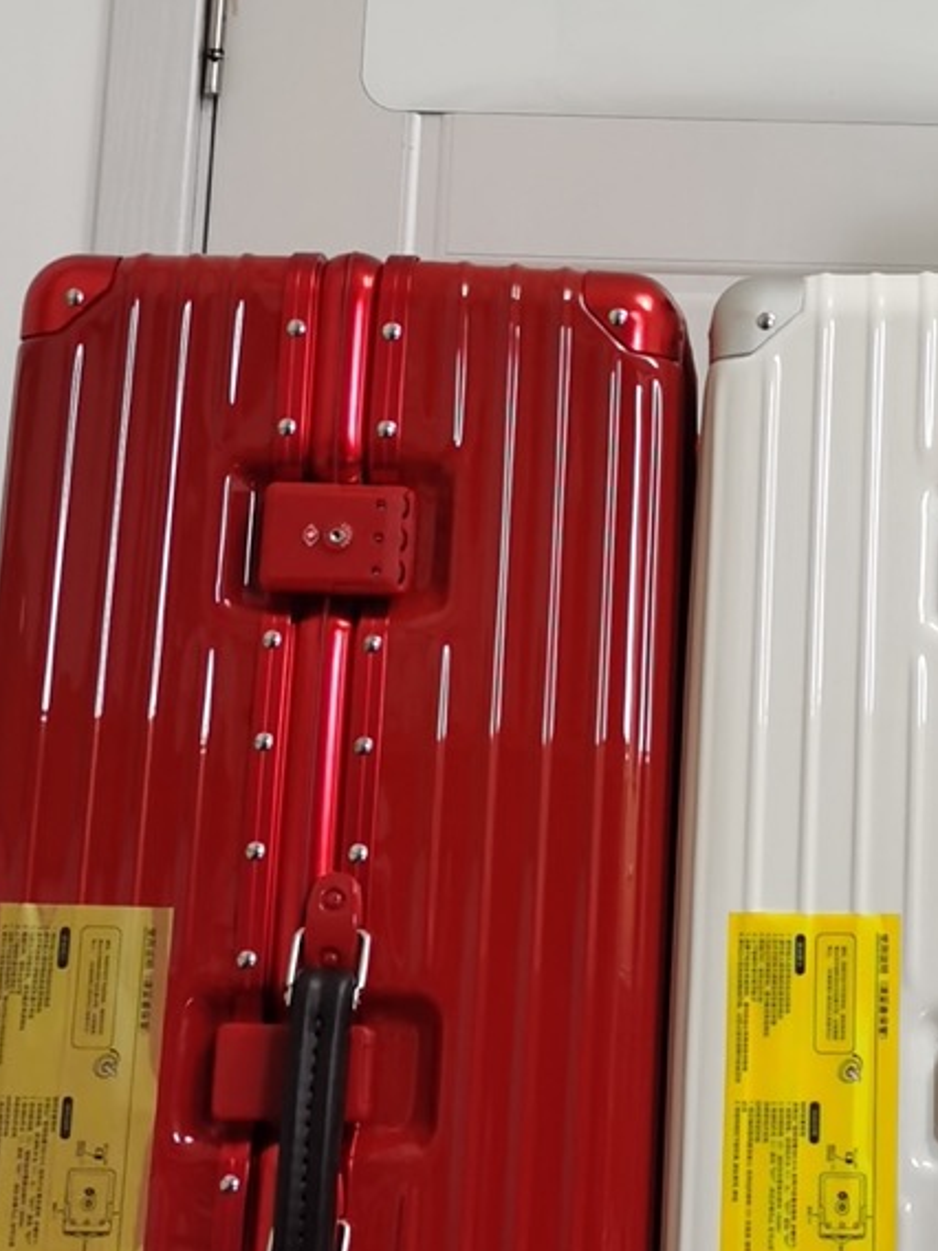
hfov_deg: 19.0
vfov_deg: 25.6
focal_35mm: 76
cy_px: 522
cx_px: 863
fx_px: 2746
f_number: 1.8
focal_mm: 5.58
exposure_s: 1/50
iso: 200
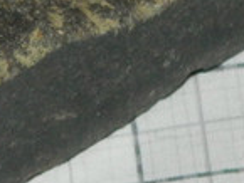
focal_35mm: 616
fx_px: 4346
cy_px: -17
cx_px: 213
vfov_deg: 2.4
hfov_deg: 3.2
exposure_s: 1/50
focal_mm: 15.1
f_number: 4.2
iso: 200
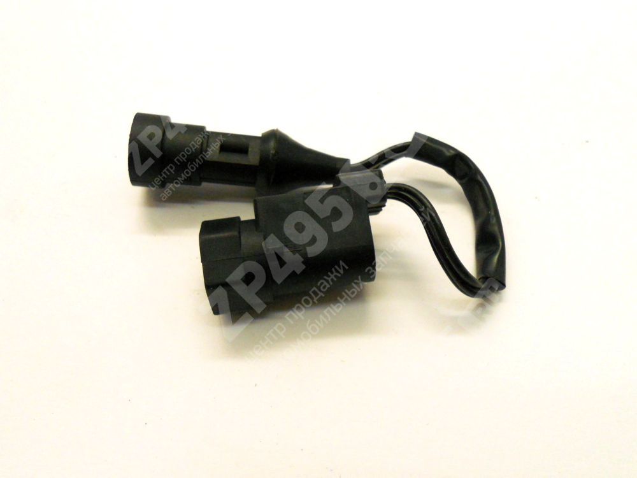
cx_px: 318
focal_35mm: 32
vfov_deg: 44.2
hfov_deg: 56.8
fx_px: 589
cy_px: 239
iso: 400
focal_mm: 5.8
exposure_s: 1/125
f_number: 3.5
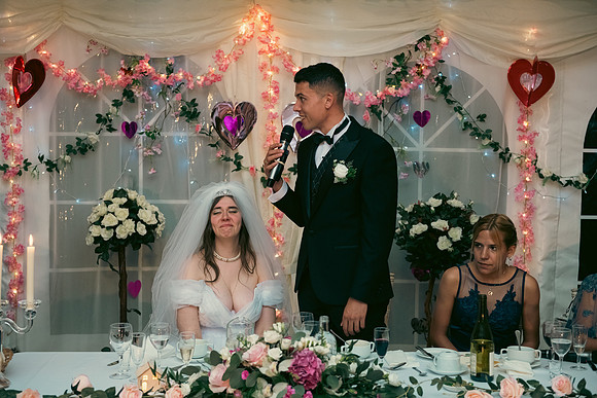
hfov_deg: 35.6
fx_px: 929
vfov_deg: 24.2
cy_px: 199
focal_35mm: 56
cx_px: 298
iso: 800
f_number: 3.5
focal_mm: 56
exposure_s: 1/160
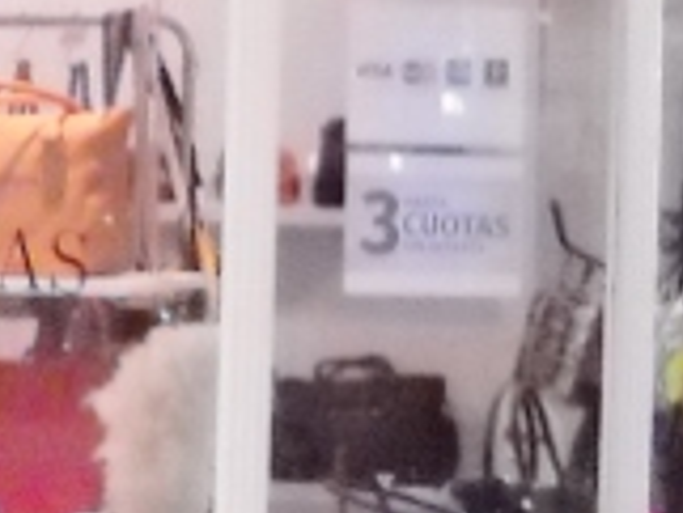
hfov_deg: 8.9
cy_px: 284
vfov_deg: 7.3
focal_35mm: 204
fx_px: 4028
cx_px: -853
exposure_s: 1/100
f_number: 3.1
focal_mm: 6.72
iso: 800
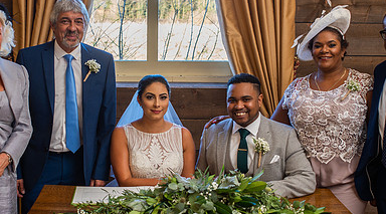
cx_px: 164
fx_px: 663
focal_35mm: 65
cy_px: 124
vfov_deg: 18.3
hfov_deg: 32.4
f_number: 4
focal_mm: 35
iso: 250
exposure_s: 1/80
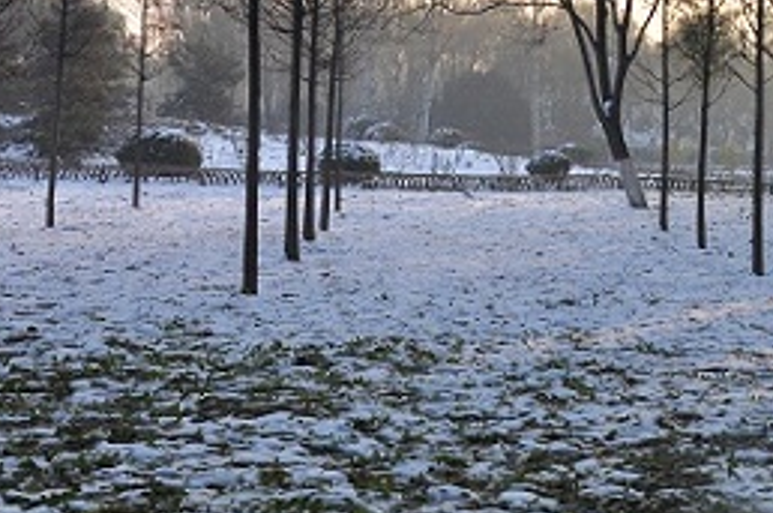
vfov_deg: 20.5
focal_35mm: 65
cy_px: 104
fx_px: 1399
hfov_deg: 29.1
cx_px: 749
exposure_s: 1/200
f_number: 7.1
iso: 200
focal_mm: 17
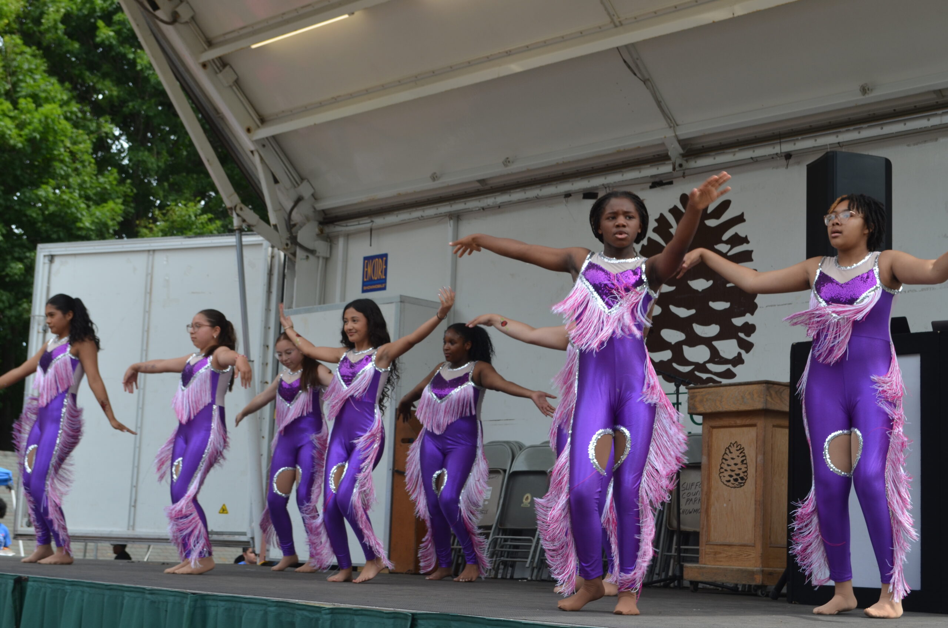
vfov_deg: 22.5
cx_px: 474
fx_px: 1577
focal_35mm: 60
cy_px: 314
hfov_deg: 33.5
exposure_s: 1/200
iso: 200
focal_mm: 40
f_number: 7.1
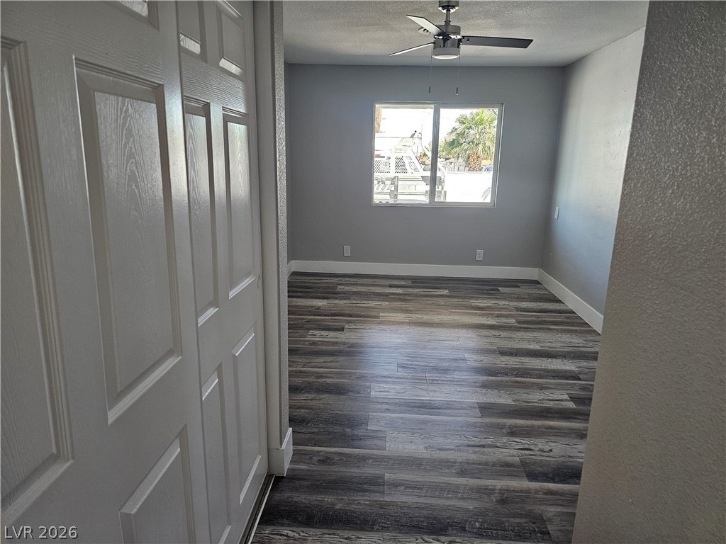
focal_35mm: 23
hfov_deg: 73.9
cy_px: 272
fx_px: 482
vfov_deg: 58.9
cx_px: 363
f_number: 1.7
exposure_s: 1/207
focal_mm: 6.3
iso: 200
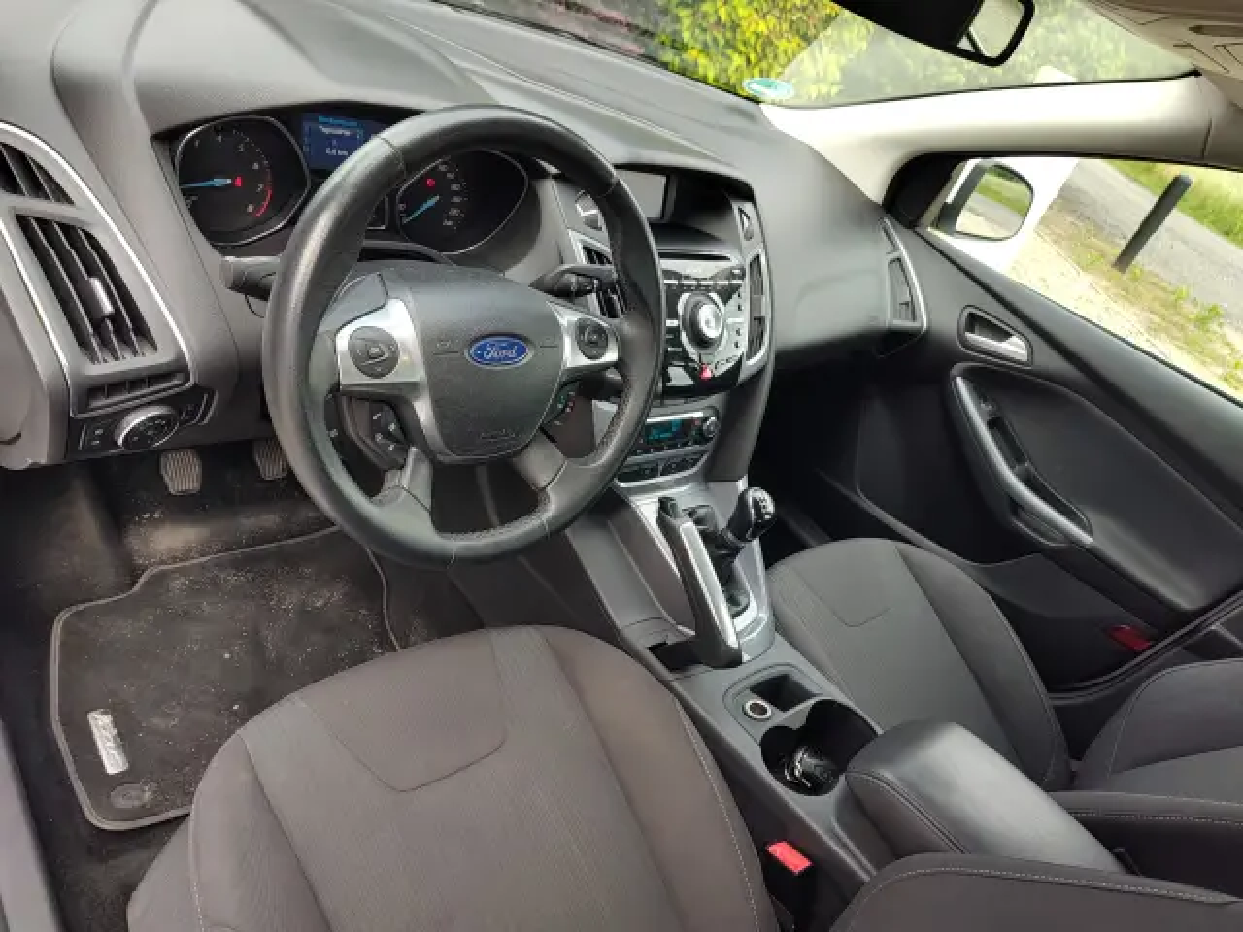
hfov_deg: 73.9
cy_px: 466
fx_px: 826
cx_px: 622
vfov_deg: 58.9
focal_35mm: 23
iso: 100
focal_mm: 5.56
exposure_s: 1/159
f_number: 1.8
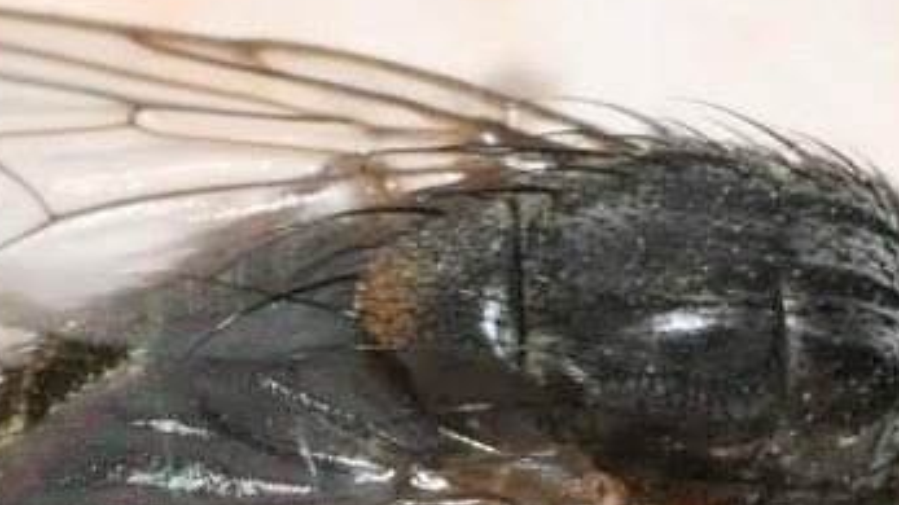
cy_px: 456
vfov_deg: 2.7
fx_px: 10878
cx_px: 541
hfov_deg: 4.7
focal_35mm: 456
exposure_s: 1/60
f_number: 29
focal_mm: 105
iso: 100
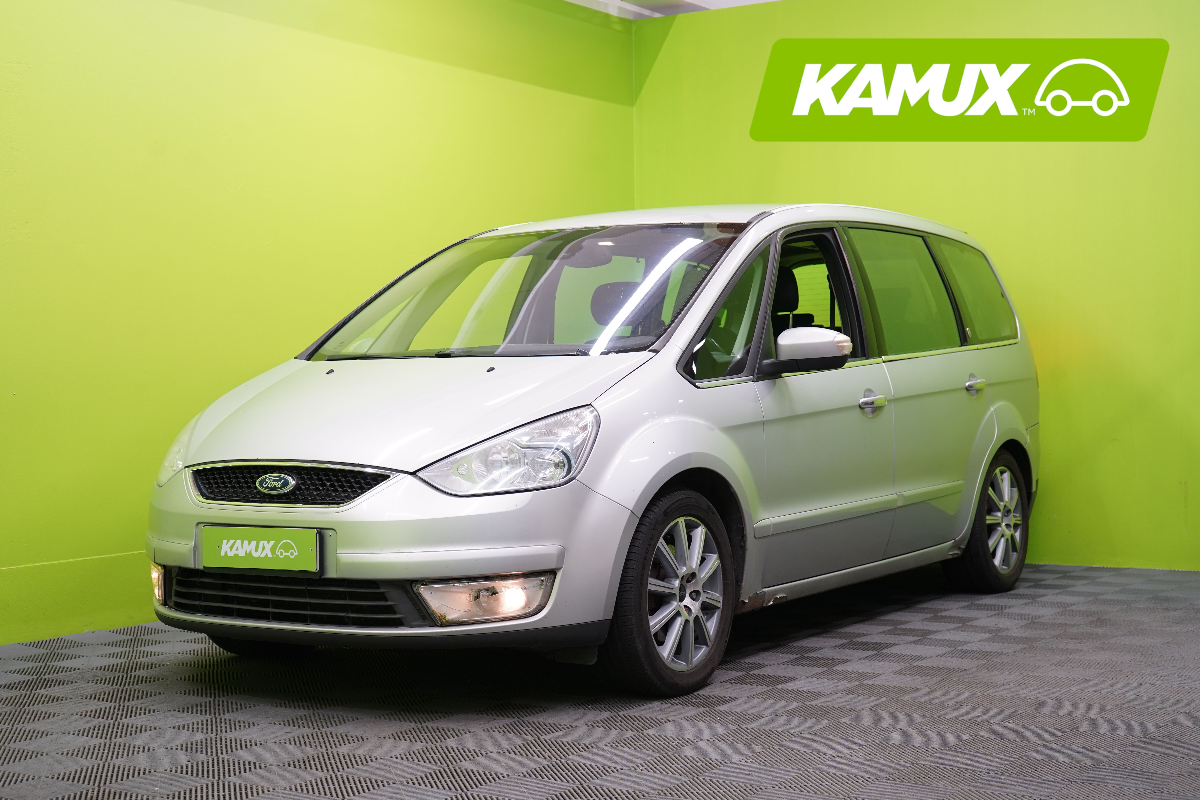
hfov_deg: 38.2
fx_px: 1733
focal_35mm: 52
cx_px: 600
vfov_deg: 26.0
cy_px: 400
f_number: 5
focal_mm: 52
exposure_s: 1/30
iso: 400
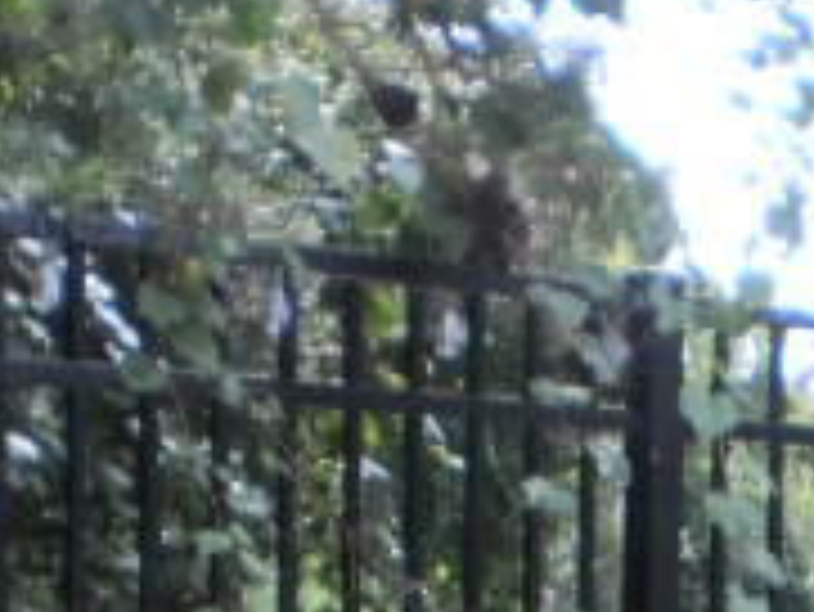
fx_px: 2988
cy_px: 842
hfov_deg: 15.2
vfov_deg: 11.3
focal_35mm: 127
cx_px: 823
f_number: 3.1
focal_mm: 6.3
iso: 100
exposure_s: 1/250
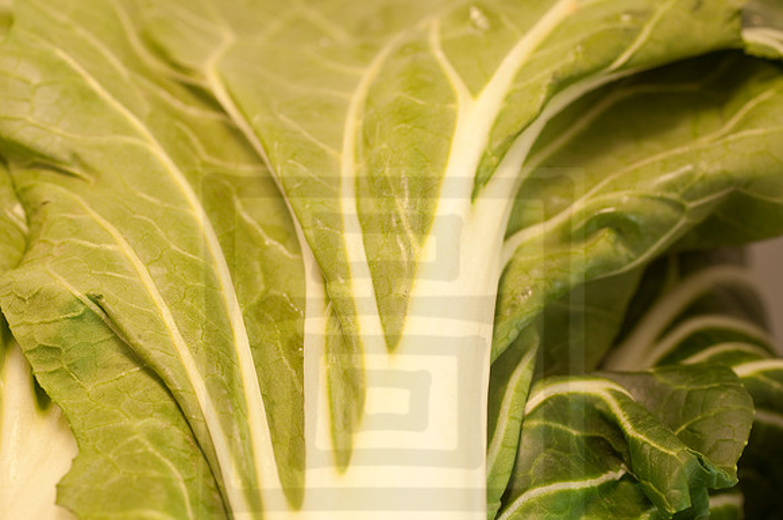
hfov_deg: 27.0
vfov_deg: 18.1
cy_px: 260
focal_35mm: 75
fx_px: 1629
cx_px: 392
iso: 200
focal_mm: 50
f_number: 6.3
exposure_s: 1/160
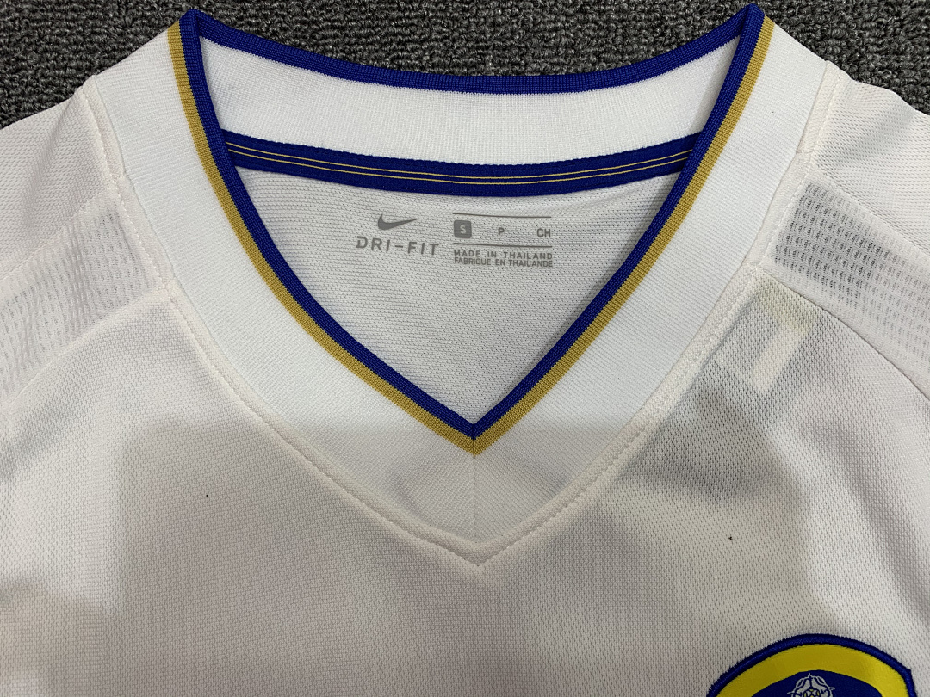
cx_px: 465
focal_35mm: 26
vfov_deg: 53.1
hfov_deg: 67.3
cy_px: 348
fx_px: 699
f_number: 1.8
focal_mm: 4.25
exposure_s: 1/100
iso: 64
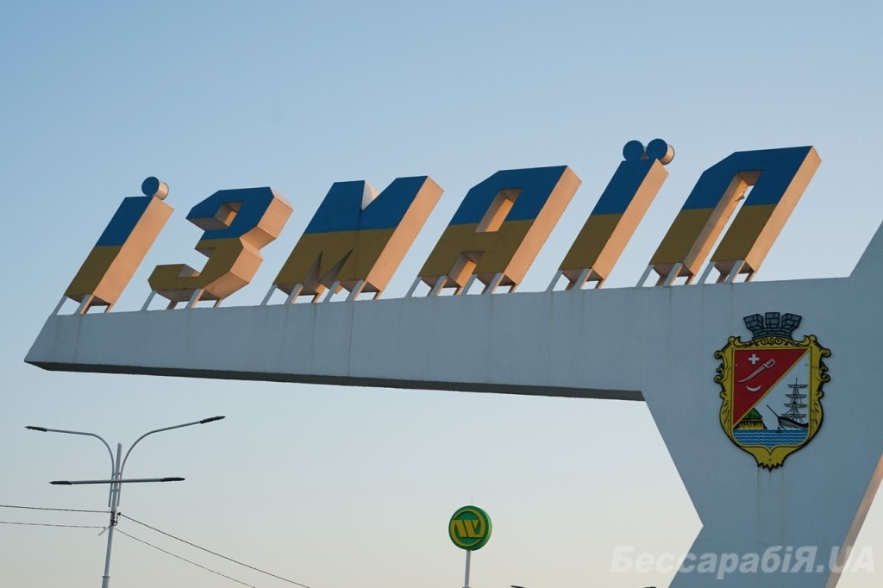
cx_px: 442
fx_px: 1716
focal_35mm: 70
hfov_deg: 28.9
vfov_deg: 19.4
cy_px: 294
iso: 100
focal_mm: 70
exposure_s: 1/125
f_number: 5
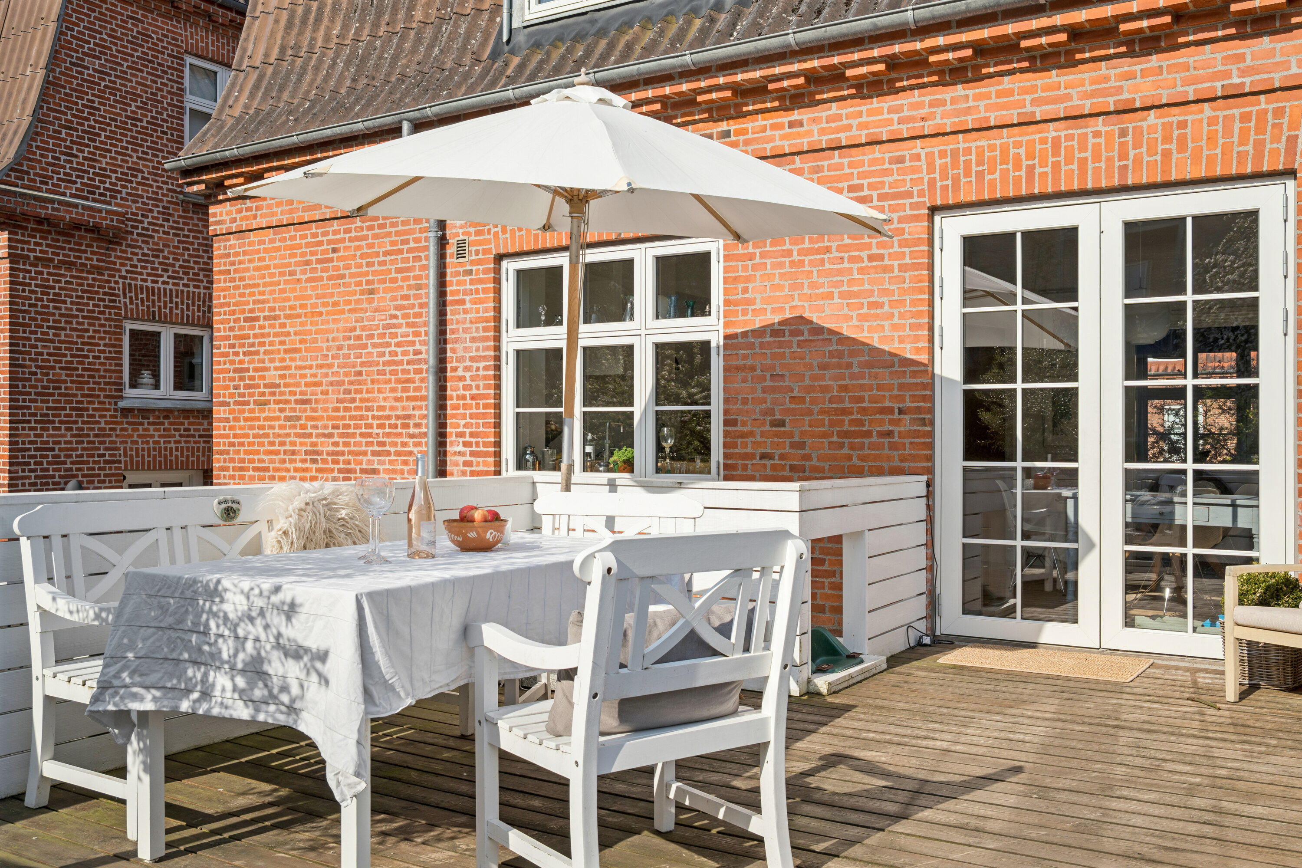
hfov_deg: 60.3
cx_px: 651
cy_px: 434
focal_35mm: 31
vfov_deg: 42.3
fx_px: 1121
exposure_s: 1/160
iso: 125
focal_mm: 31
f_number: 9
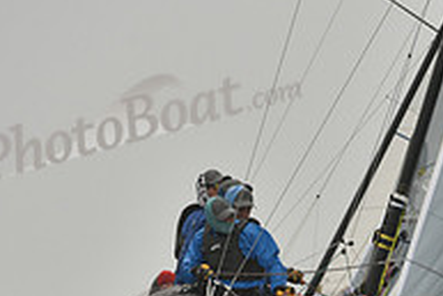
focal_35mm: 1199
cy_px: 421
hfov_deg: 1.7
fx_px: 14765
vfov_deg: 1.1
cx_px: 422
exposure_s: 1/1250
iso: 400
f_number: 7.1
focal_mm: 400
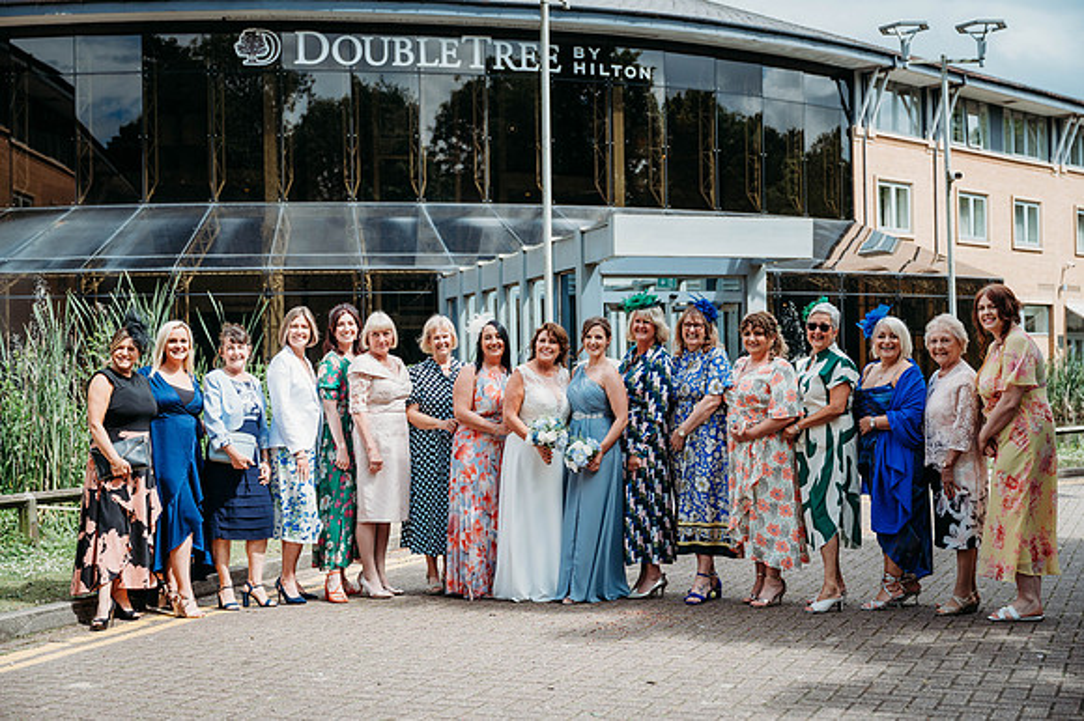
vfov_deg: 28.6
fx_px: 1414
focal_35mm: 47
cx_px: 542
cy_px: 360
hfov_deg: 41.9
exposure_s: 1/1250
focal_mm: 47
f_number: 3.2
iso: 100
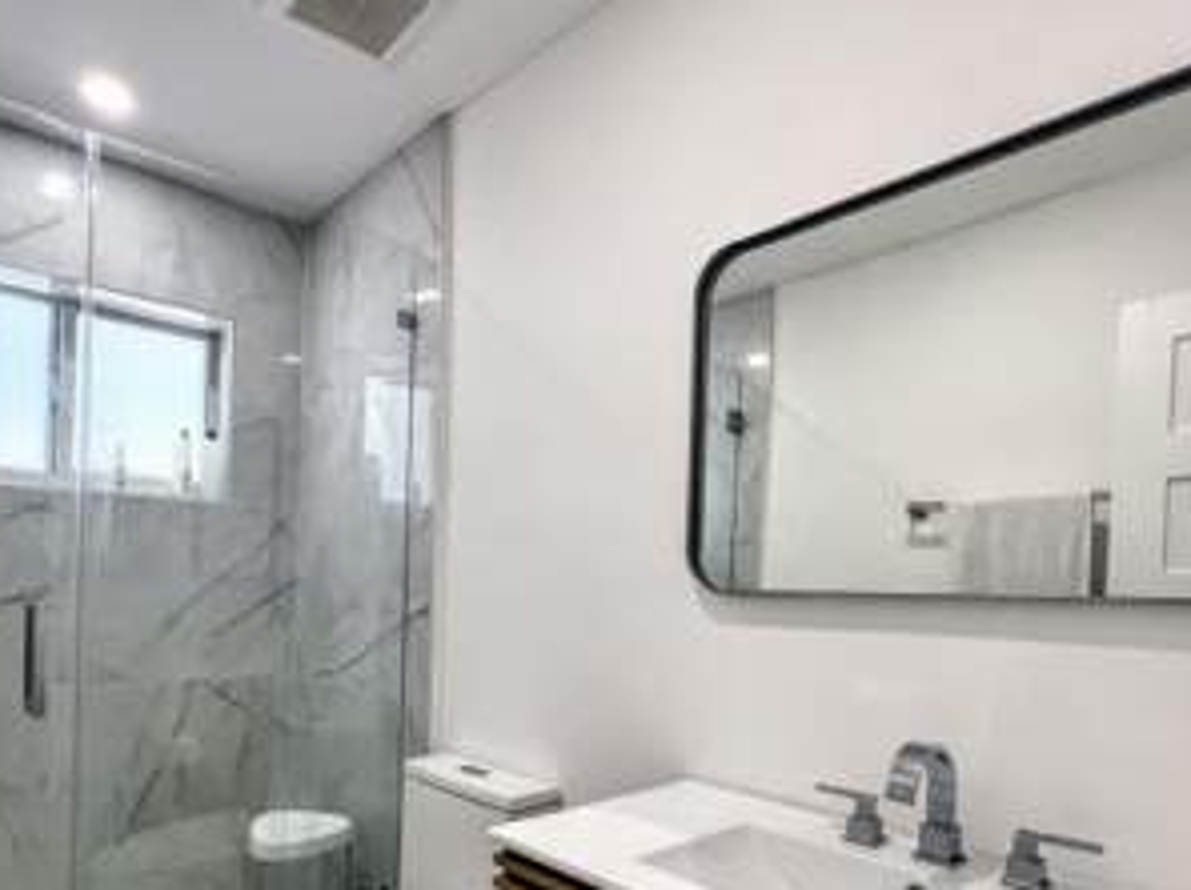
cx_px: 525
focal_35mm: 21
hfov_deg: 78.7
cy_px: 591
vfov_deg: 61.8
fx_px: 722
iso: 100
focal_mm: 1.57
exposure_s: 1/120
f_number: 1.8
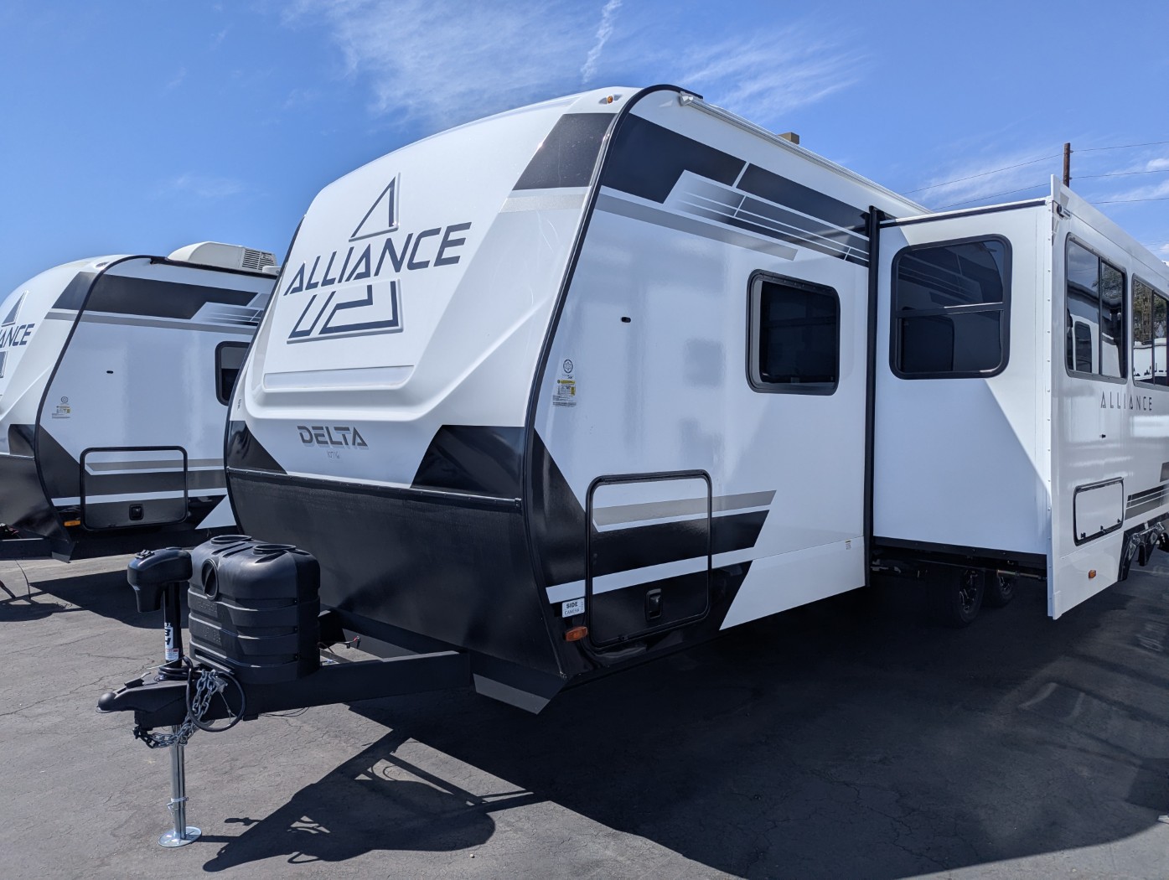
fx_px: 812
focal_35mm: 24
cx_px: 584
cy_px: 440
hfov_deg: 71.5
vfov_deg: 56.9
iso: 50
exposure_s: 1/3906
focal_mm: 6.81
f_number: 1.85
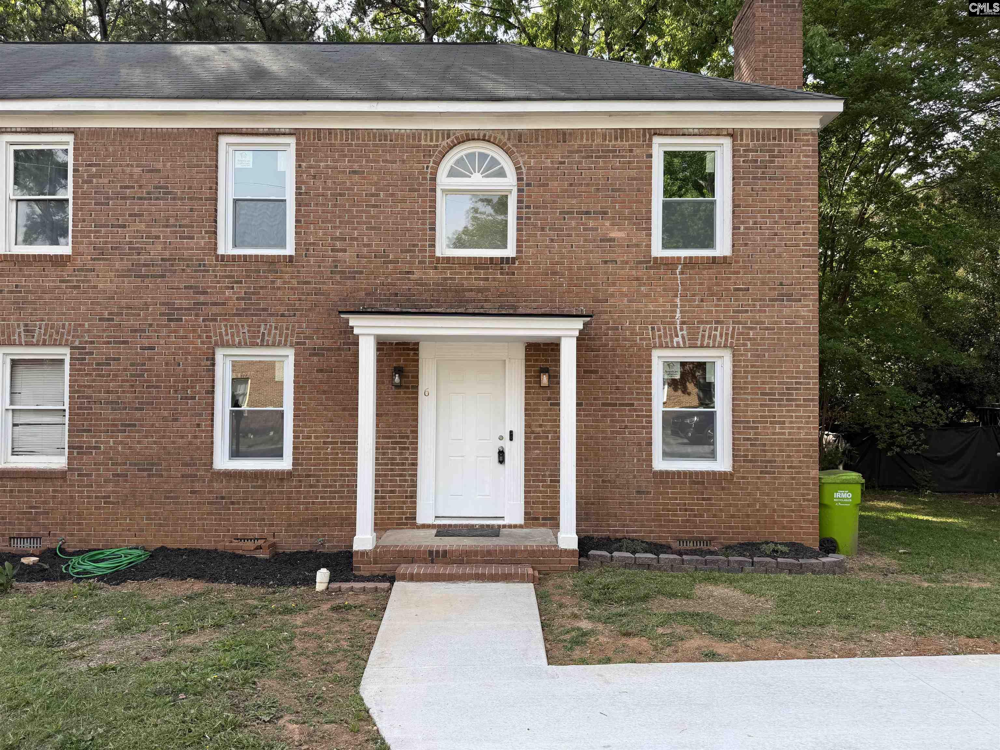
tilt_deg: +1.0
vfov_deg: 56.8
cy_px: 375
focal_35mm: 24
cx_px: 500
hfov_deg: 71.6
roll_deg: +0.1
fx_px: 693
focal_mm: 6.76
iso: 80
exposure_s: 1/1091
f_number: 1.78
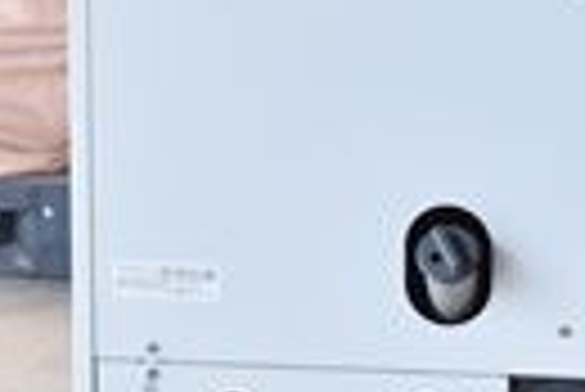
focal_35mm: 318
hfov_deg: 6.4
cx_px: 747
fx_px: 5172
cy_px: 225
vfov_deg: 4.3
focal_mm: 55
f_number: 6.3
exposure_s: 1/250
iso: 1250
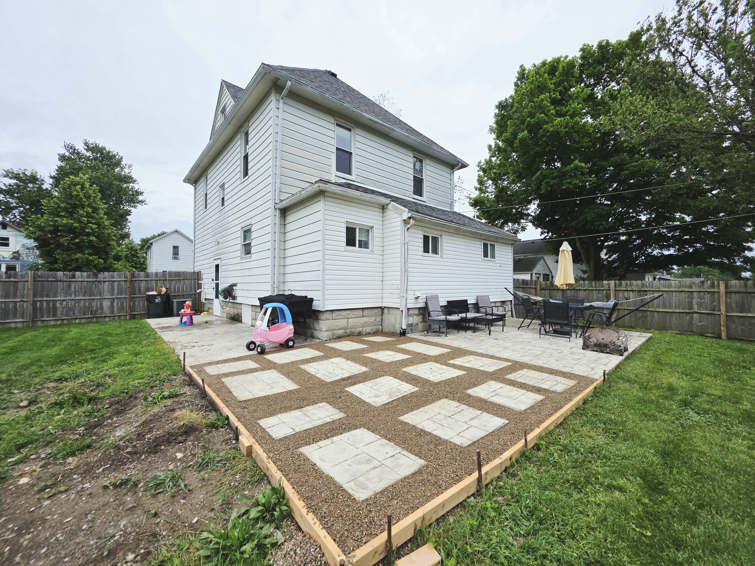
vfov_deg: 89.9
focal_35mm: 13
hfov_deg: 106.2
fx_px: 284
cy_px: 283
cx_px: 378
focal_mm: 2.2
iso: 40
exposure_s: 1/400
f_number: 1.9
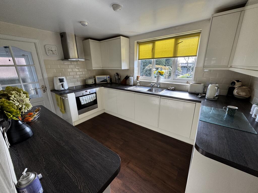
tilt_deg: -15.6
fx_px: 104
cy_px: 96
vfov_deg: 85.7
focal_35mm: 14
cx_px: 129
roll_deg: +0.7
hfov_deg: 102.1
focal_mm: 2.22
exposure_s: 1/99
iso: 100
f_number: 2.2
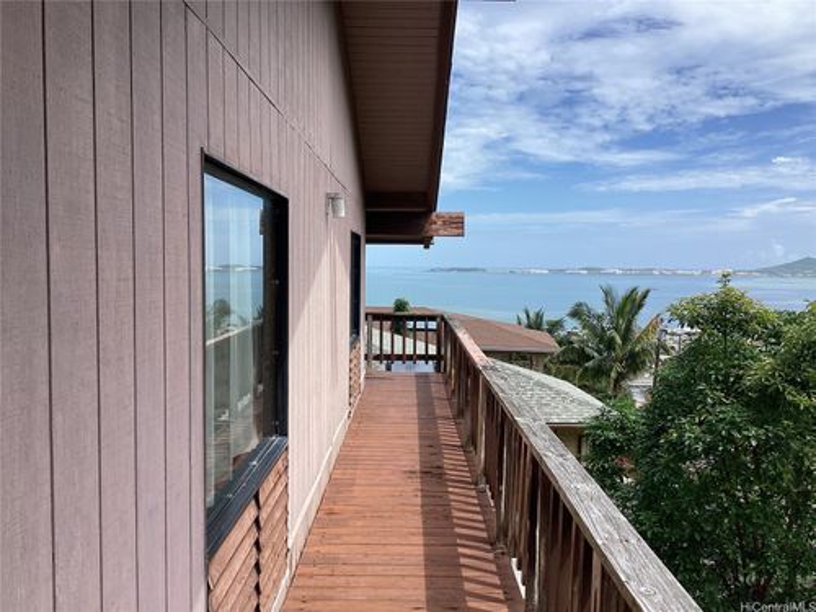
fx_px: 731
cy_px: 306
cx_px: 408
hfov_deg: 58.4
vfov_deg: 45.4
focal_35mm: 31
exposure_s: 1/1314
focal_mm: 3.3
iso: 25
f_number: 2.4
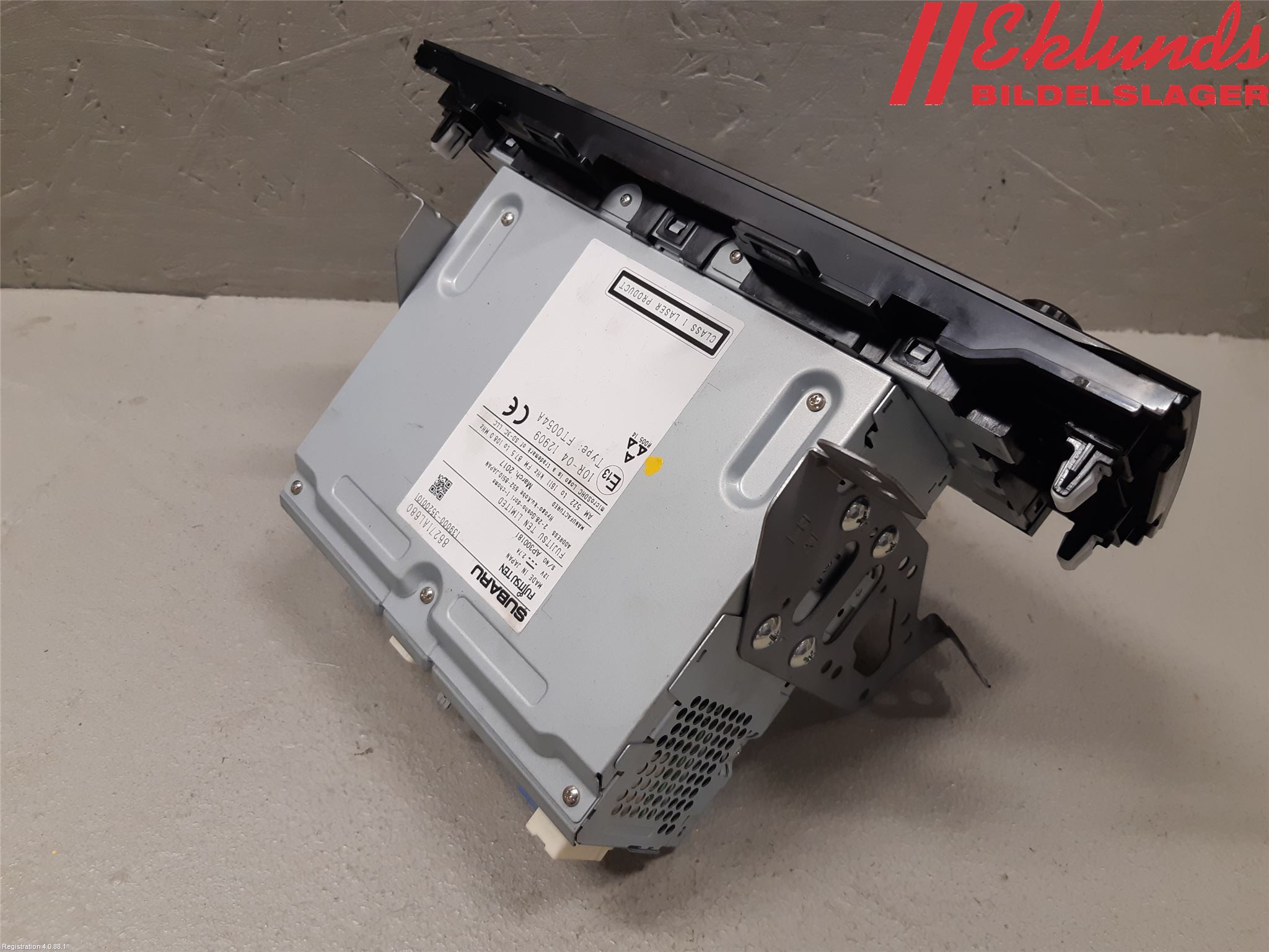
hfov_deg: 67.3
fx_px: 953
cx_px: 634
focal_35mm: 26
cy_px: 476
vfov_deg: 53.1
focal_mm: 3.93
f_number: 1.7
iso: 80
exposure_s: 1/50
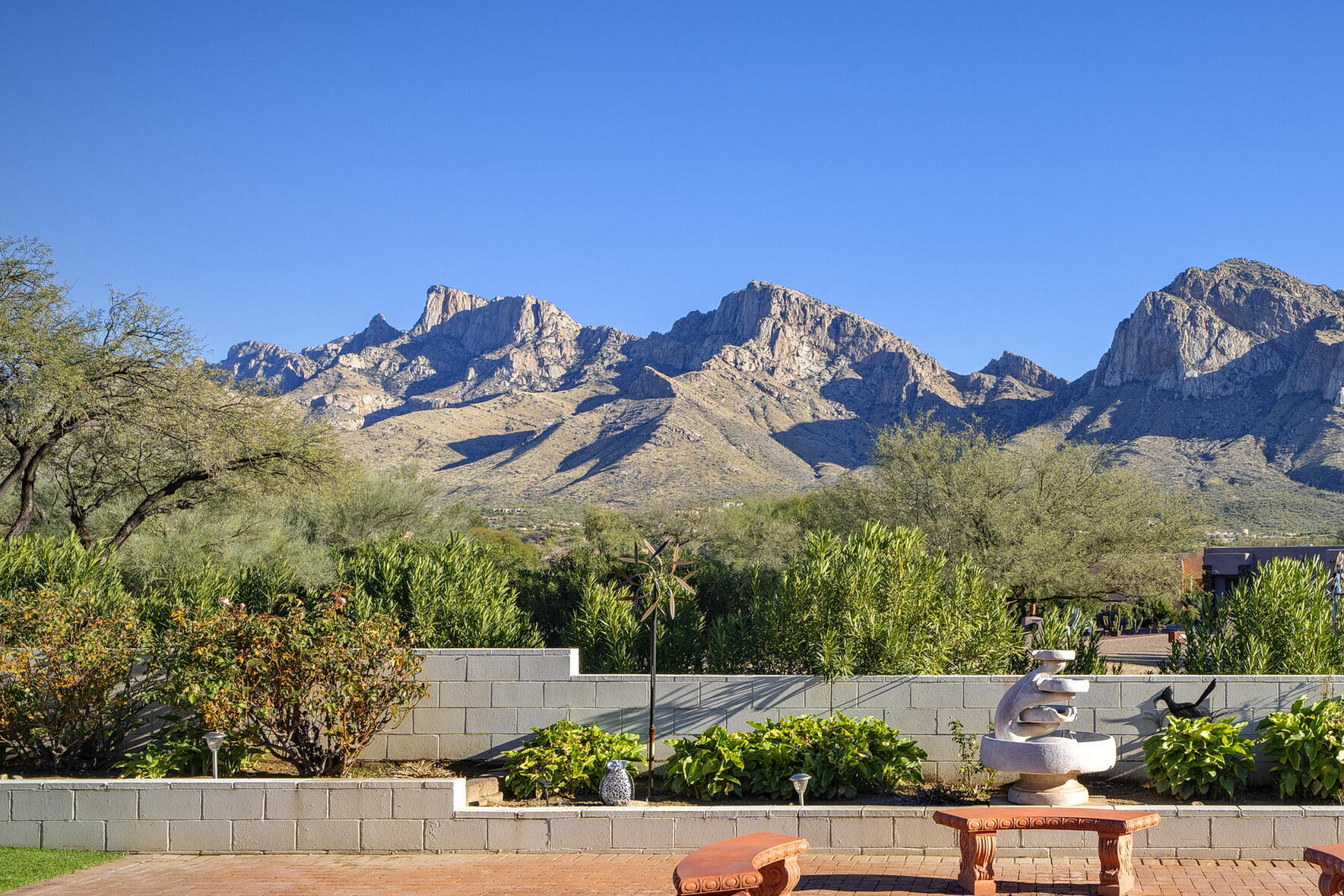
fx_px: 1419
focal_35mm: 38
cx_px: 1022
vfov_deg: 34.8
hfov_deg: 48.6
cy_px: 568
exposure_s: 1/60
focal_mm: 24
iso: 100
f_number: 11
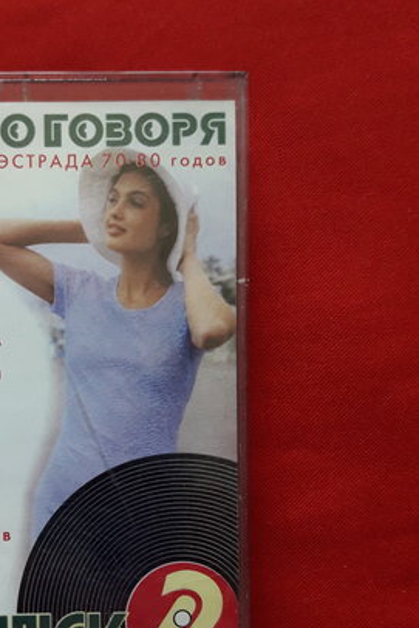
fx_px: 750
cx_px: 76
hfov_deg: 30.4
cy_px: 376
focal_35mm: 43
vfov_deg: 45.2
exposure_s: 1/33
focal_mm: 3.7
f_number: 1.9
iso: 125
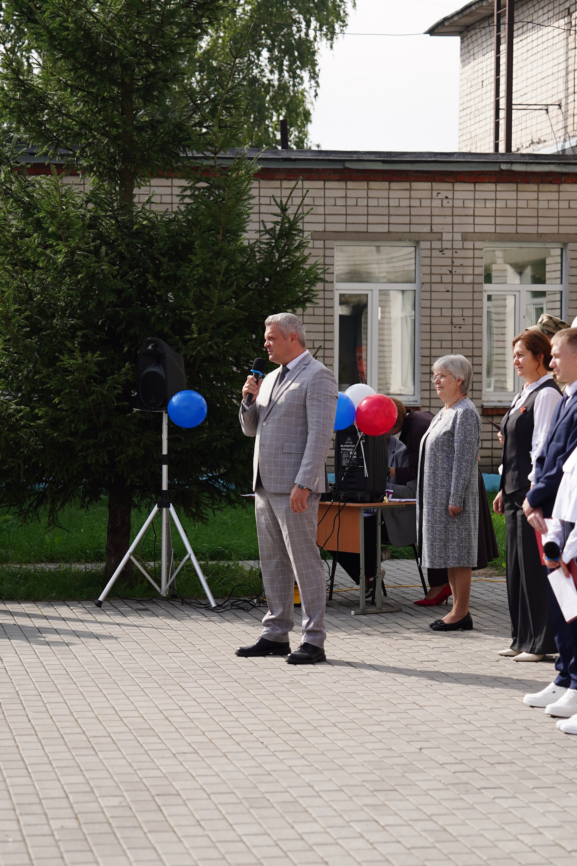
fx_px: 2524
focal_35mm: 105
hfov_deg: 13.0
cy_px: 433
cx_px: 288
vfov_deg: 19.5
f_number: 2.8
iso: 200
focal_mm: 70
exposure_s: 1/2000
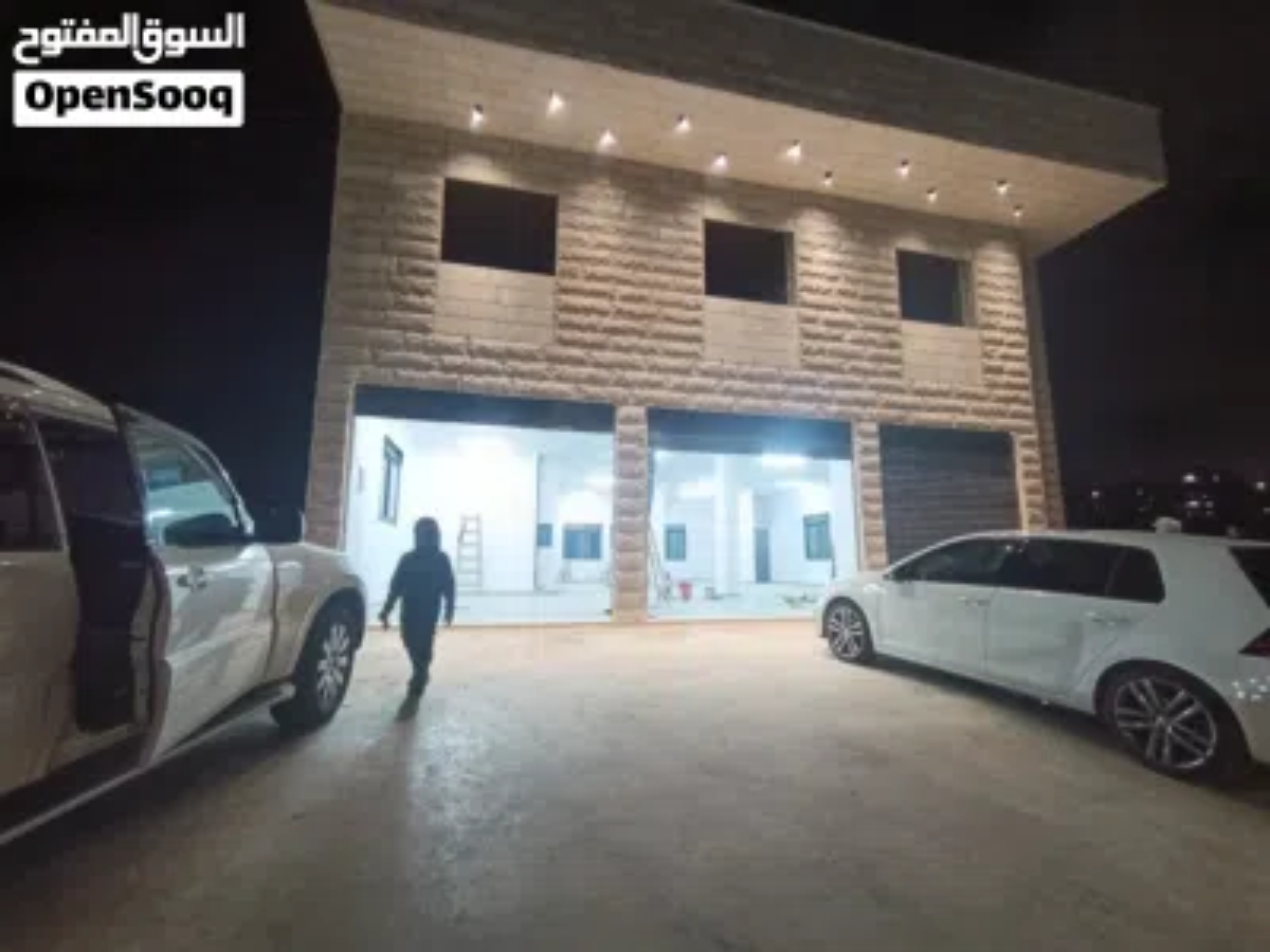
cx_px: 635
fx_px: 550
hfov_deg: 98.2
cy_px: 476
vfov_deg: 81.7
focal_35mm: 15
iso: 471
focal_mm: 1.65
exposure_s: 1/50
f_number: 2.2
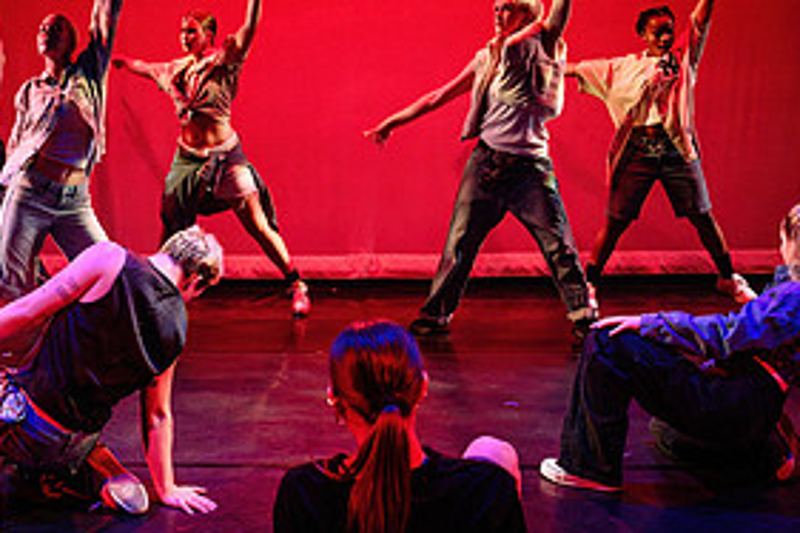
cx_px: 192
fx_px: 1133
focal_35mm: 51
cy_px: 369
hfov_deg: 37.8
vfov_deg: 26.3
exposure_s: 1/300
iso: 4000
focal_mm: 24
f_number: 2.8
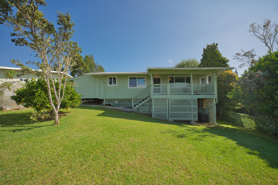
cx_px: 139
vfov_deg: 81.2
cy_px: 92
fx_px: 108
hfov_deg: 104.2
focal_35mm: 14
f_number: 5
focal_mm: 14
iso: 50
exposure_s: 1/320
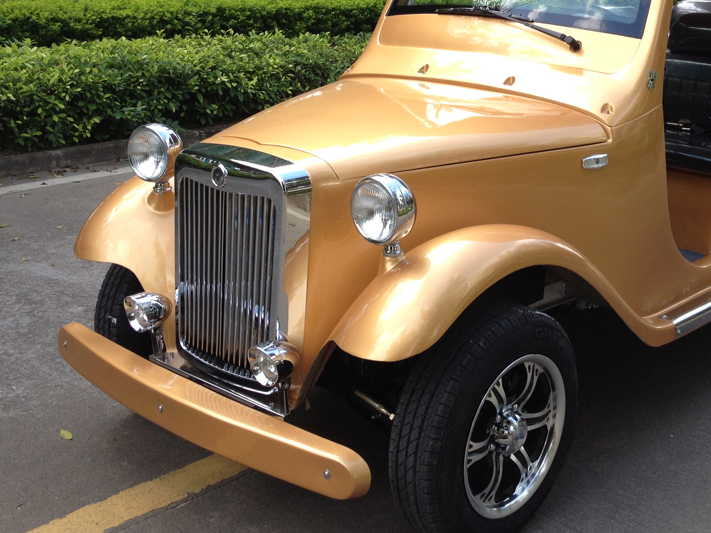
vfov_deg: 25.8
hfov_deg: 34.0
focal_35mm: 56
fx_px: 1150
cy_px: 134
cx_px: 489
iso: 50
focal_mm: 4.28
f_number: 2.4
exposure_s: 1/241
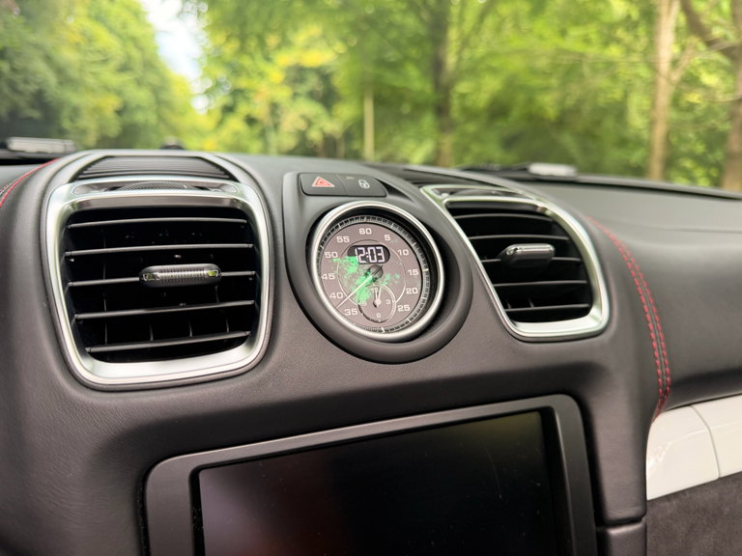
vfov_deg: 56.8
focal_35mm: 24
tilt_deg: -11.6
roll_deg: -0.8
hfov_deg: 71.6
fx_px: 514
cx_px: 371
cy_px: 278
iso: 160
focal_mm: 6.76
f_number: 1.78
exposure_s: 1/157
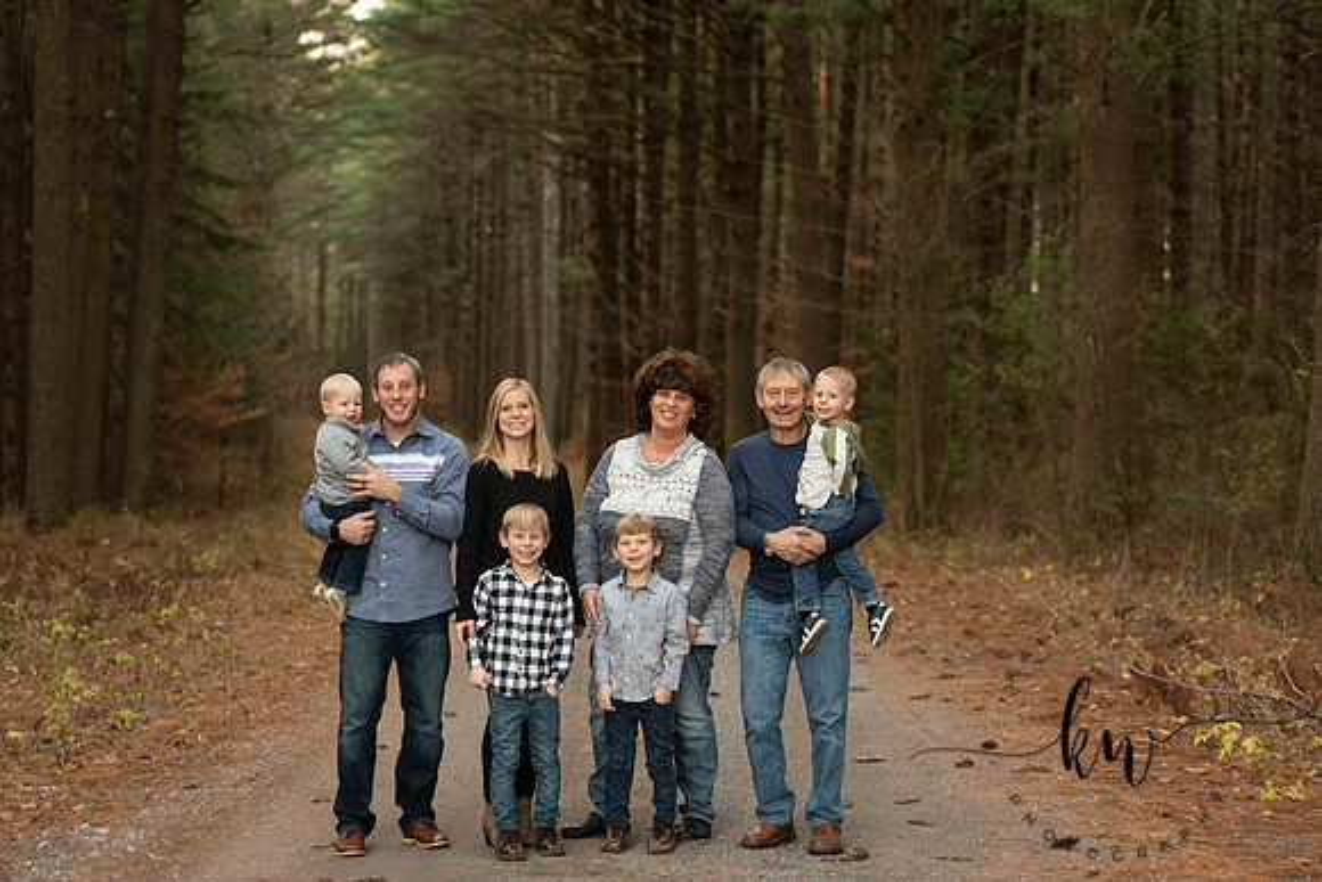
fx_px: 3122
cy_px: 441
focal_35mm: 85
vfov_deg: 16.1
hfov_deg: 23.9
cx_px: 661
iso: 400
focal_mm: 85
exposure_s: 1/200
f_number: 2.8
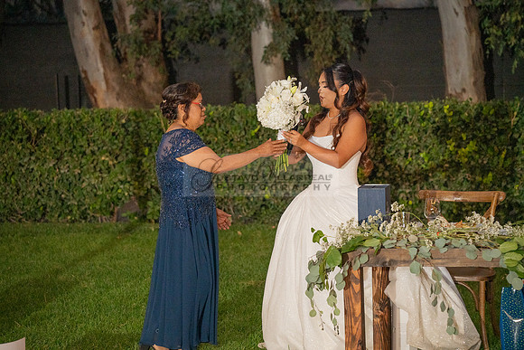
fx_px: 1456
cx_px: 262
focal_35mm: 100
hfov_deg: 20.4
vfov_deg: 13.7
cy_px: 175
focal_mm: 100
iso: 2500
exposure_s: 1/200
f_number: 4
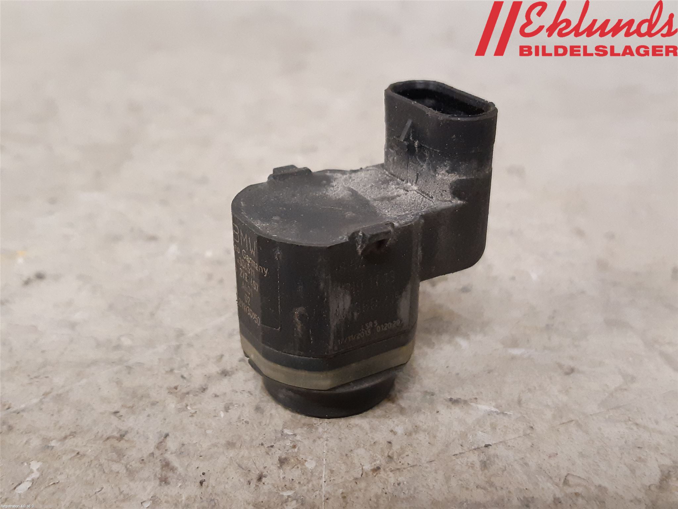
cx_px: 339
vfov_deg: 53.1
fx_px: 509
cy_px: 254
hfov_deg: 67.3
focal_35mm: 26
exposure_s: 1/50
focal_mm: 3.93
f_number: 1.7
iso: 320
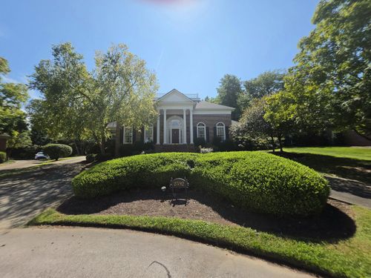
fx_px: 139
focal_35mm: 13
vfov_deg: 89.9
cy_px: 139
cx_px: 186
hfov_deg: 106.2
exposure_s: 1/1641
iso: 32
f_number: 1.9
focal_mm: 2.2
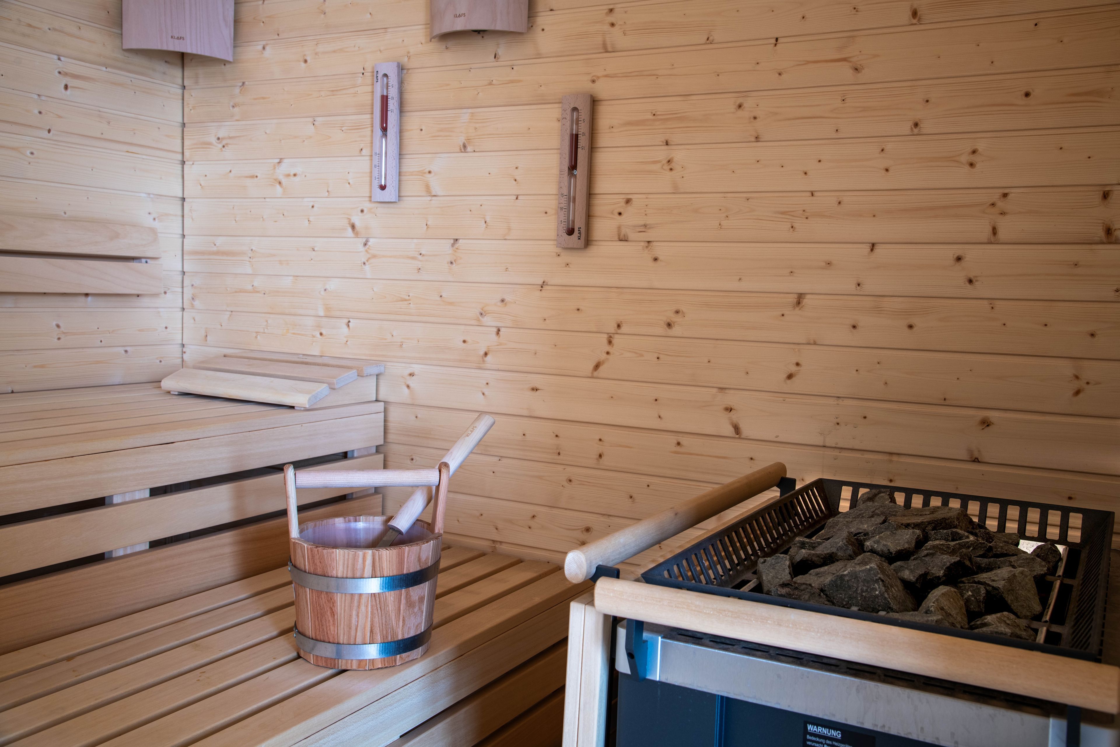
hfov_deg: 55.8
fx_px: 1058
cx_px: 560
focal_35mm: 34
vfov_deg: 38.9
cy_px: 374
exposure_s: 3
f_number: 8
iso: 160
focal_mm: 34
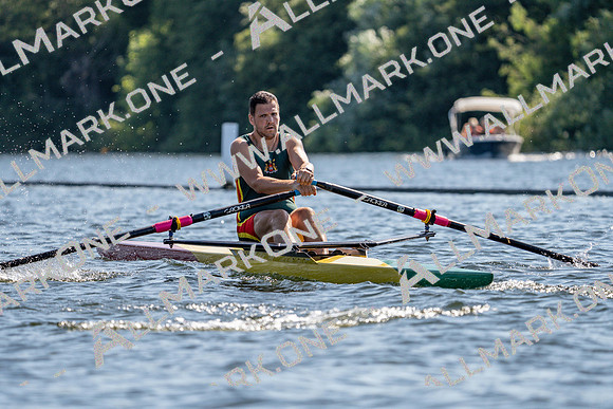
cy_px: 204
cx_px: 306
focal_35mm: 338
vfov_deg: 4.1
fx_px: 5756
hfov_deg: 6.1
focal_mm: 338
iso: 250
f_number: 6.3
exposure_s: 1/1600
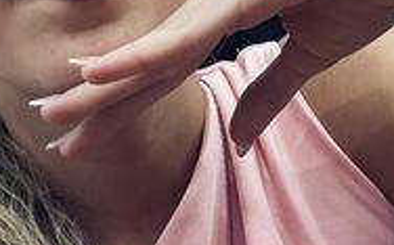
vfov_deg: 16.4
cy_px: 190
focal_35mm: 79
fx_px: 847
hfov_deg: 26.1
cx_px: 233
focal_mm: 2.71
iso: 250
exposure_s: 1/60
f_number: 2.2
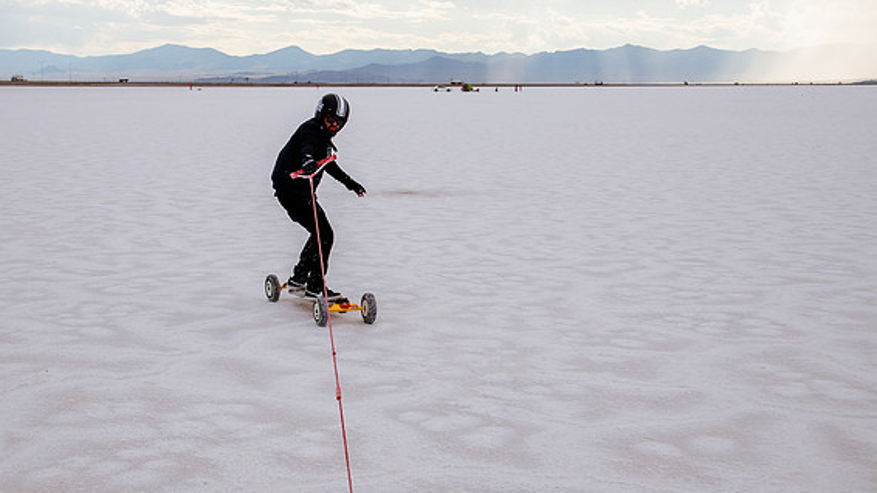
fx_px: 1116
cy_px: 210
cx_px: 383
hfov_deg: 42.8
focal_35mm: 48
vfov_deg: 24.9
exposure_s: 1/250
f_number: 9
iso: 100
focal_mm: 38
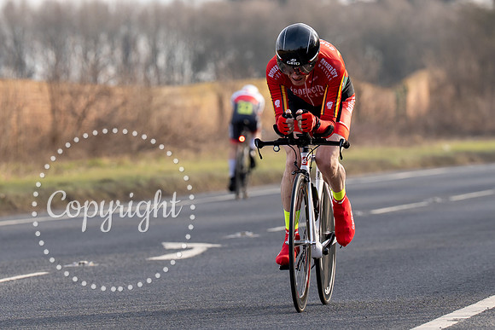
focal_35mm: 376
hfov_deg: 5.5
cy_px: 131
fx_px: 5177
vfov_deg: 3.7
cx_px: 322
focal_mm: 170
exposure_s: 1/800
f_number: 4
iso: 200
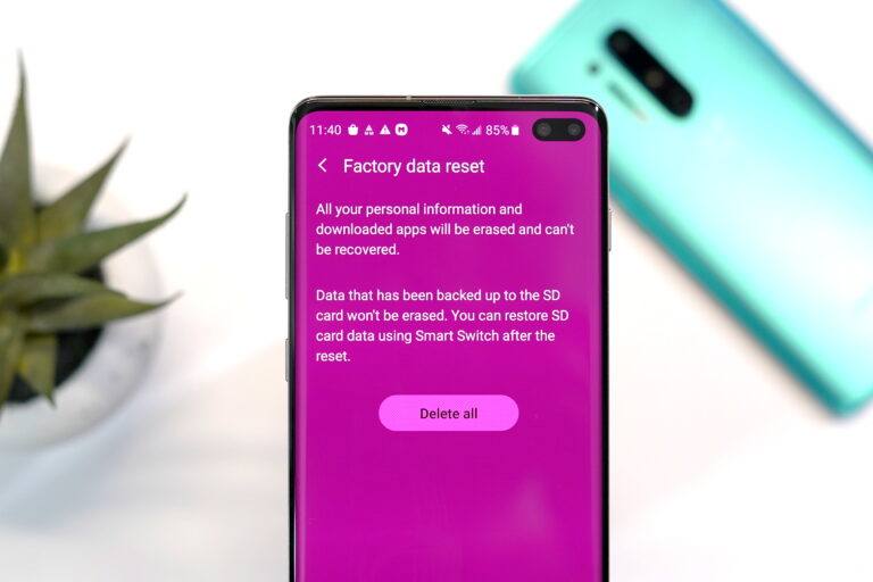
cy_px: 291
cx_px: 436
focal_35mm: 50
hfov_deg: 39.6
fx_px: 1212
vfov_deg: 27.0
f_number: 4
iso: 320
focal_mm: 50
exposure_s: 1/50
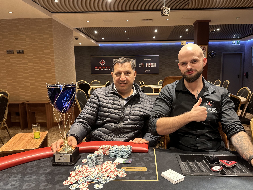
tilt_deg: -7.7
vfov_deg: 51.3
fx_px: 197
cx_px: 137
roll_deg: +0.2
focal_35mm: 27
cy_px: 103
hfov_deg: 65.2
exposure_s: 1/50
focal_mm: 6.86
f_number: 1.78
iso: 320
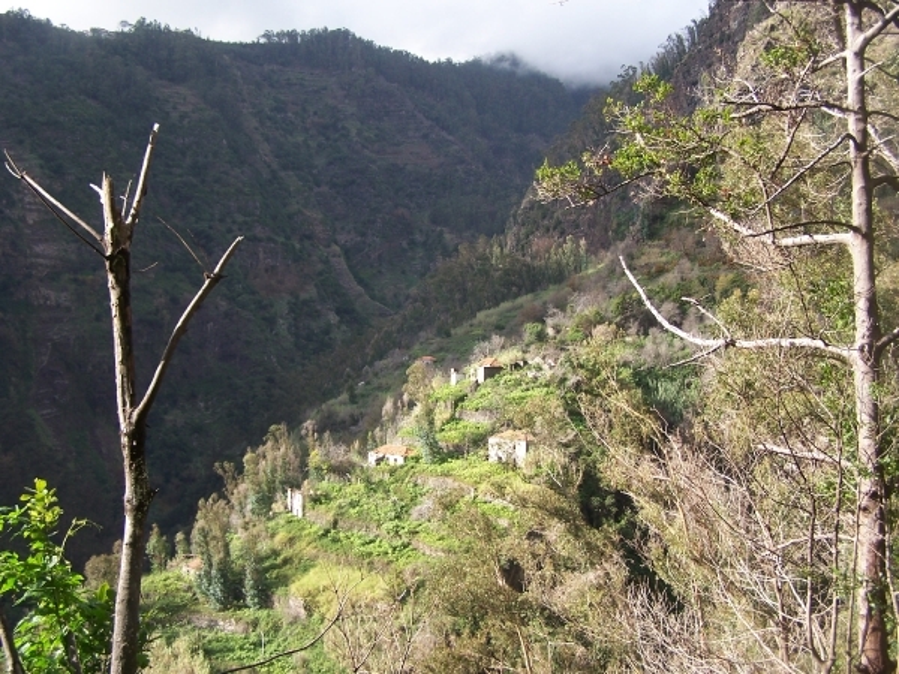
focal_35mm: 38
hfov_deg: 49.0
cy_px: 337
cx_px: 450
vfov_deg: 37.7
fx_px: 987
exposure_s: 1/320
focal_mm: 6.3
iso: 80
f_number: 2.8
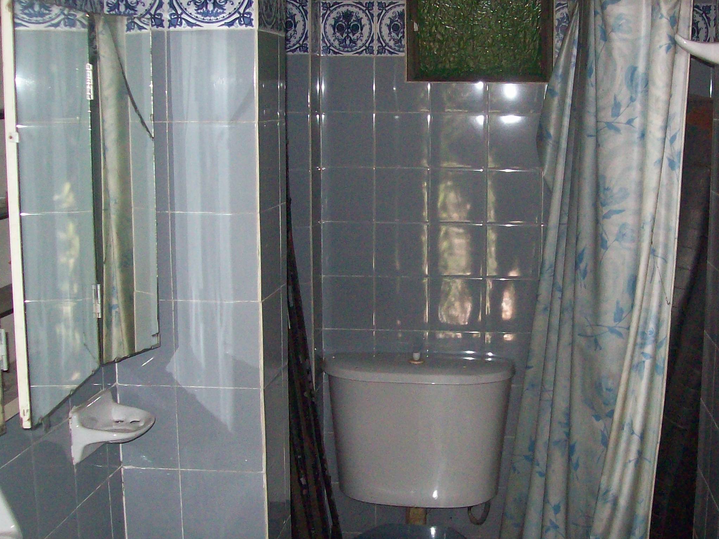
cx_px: 460
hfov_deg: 35.3
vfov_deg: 27.0
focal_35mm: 54
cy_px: 285
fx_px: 1122
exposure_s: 1/64
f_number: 2.7
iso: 200
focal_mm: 6
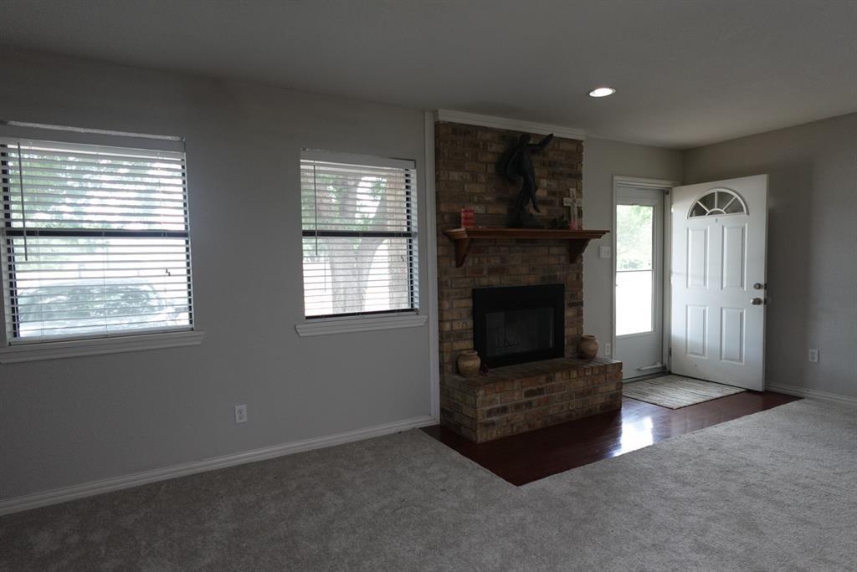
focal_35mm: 20
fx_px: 476
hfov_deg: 83.9
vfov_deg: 62.0
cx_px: 428
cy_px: 286
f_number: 2
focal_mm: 7.6
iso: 400
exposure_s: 1/80
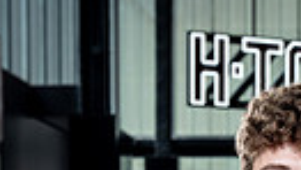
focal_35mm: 251
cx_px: 287
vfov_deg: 4.7
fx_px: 2005
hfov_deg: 8.5
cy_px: 434
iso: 640
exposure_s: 1/250
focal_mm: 70
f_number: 8
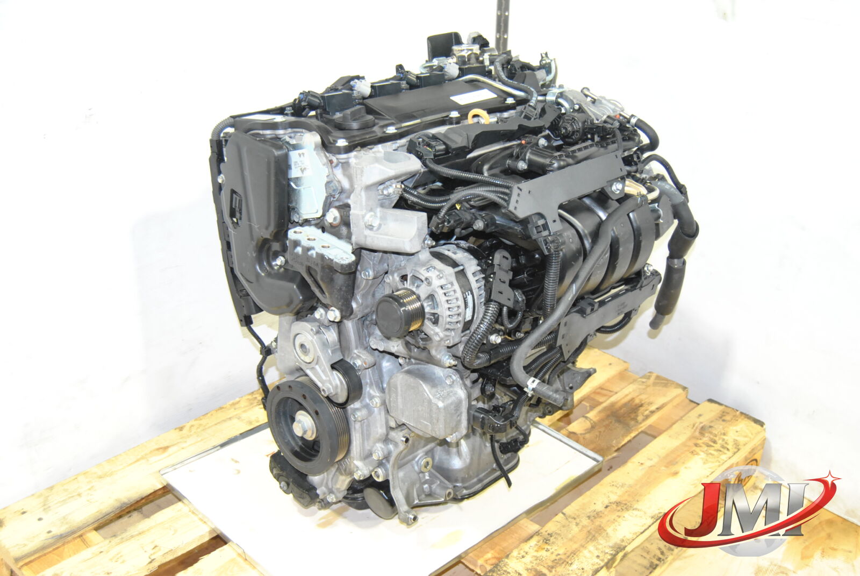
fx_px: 933
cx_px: 430
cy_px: 288
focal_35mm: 39
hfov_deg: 49.5
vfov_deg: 34.3
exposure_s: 1/60
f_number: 5
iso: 800
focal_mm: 26
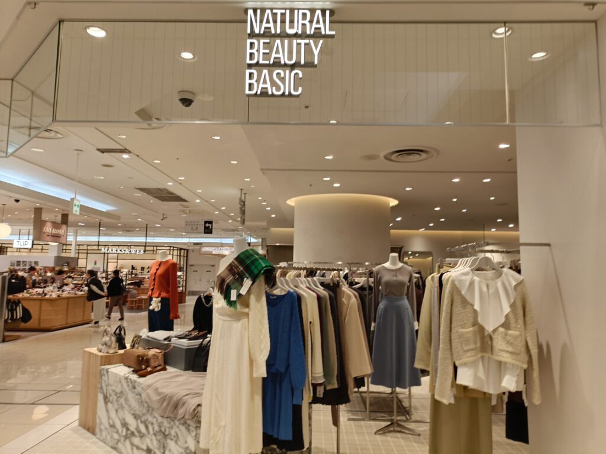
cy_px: 227
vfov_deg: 54.9
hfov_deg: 69.4
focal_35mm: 25
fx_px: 438
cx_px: 303
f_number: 1.7
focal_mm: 4.7
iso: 100
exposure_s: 1/50
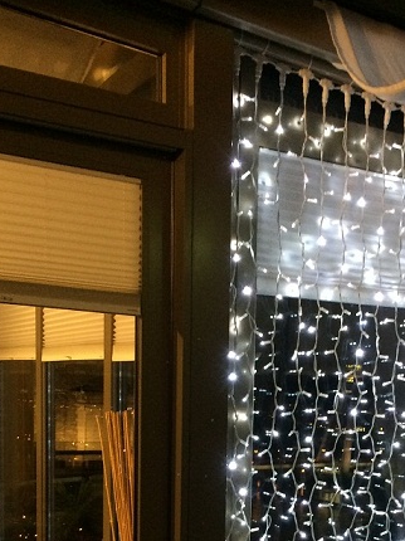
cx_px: 319
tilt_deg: -6.1
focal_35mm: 54
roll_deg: -0.1
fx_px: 843
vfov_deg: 33.8
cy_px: 481
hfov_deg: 26.5
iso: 320
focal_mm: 4.15
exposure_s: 1/33
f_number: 2.2
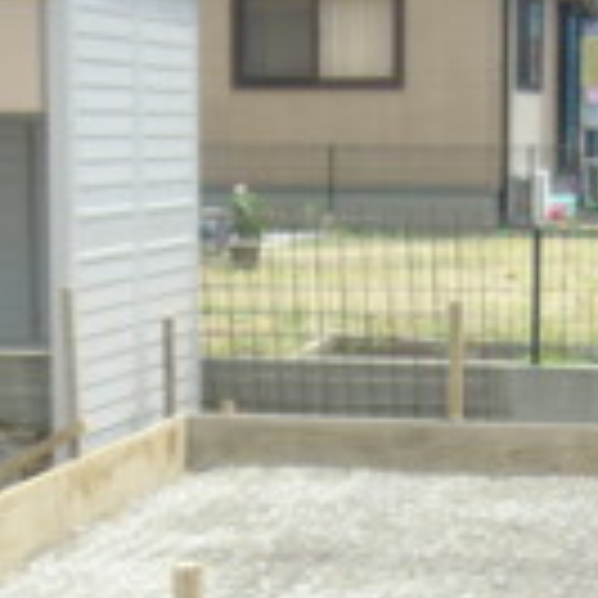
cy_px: 495
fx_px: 2052
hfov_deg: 16.6
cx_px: 346
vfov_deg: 16.4
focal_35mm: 105
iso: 80
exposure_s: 1/400
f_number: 2.8
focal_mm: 5.8
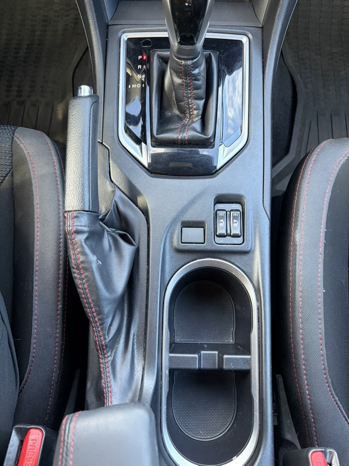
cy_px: 233
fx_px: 350
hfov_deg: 53.1
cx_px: 174
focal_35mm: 26
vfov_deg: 67.3
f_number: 1.6
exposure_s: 1/48
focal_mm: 5.96
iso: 200
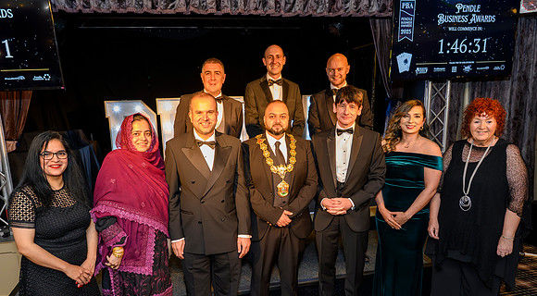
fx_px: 398
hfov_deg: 67.8
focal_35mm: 28
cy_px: 195
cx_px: 248
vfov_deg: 40.3
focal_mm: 24
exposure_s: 1/125
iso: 3200
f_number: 4.5
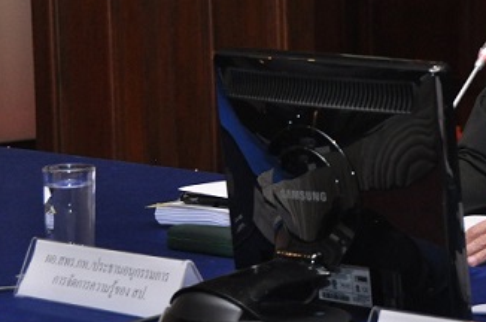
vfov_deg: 7.8
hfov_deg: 11.7
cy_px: 78
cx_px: 494
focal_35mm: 174
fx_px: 2345
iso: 800
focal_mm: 55
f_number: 6.3
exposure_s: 1/80
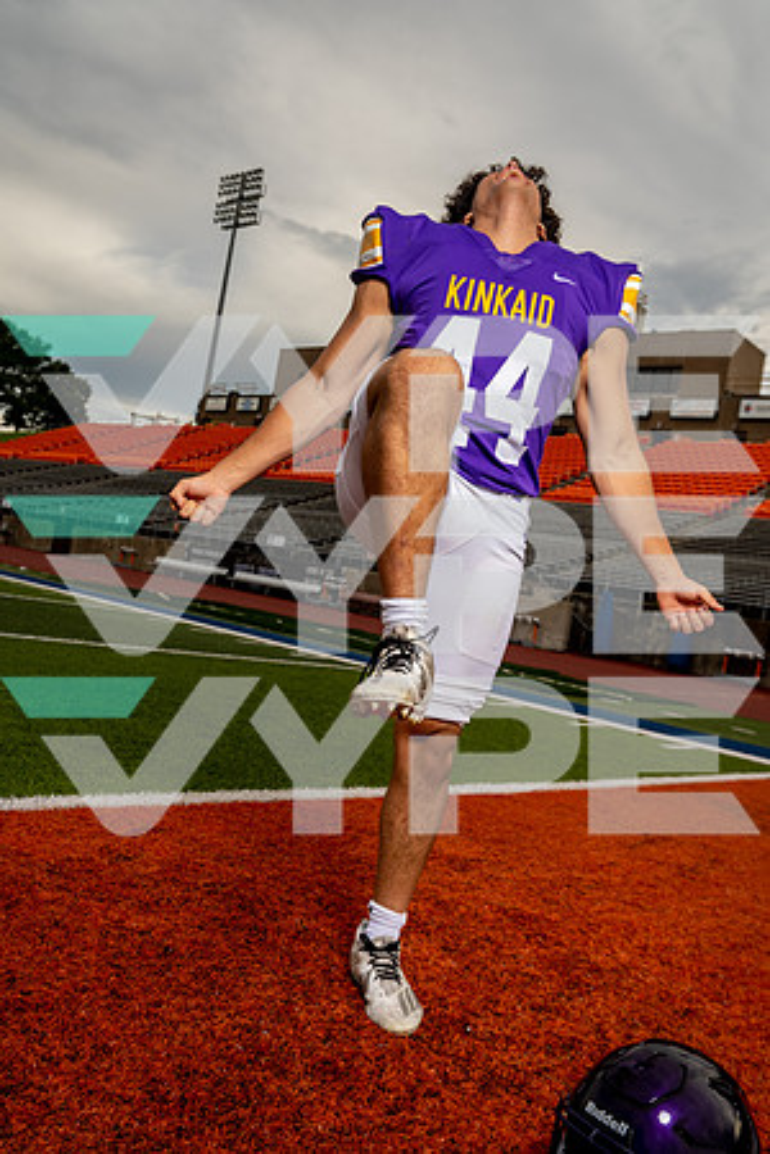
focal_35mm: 31
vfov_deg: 60.3
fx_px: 995
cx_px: 385
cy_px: 577
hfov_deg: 42.3
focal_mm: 31
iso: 100
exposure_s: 1/200
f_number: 5.6
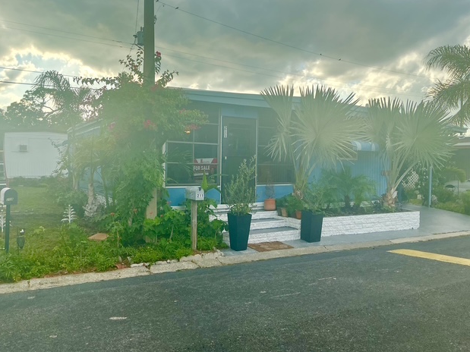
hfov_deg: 60.0
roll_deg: +0.1
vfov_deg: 46.8
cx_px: 240
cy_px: 181
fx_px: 407
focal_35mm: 30
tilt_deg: -0.3
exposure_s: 1/962
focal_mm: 3
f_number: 1.8
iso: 25
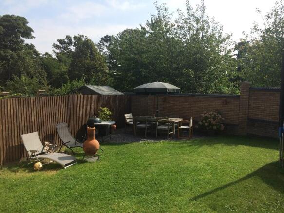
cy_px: 106
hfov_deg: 60.0
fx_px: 246
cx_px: 142
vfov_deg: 46.8
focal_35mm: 30
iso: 40
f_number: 2.2
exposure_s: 1/1866
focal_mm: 4.12
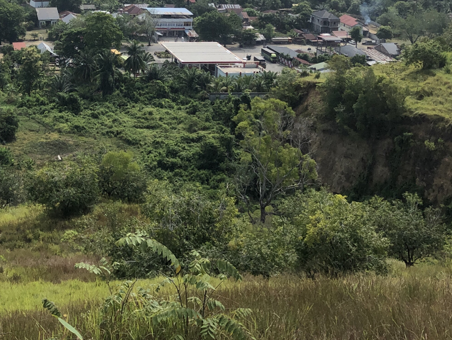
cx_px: 108
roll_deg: -2.0
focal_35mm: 57
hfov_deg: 33.1
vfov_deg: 24.4
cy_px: -4
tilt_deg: -10.3
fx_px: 744
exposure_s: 1/3436
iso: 25
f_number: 1.8
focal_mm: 4
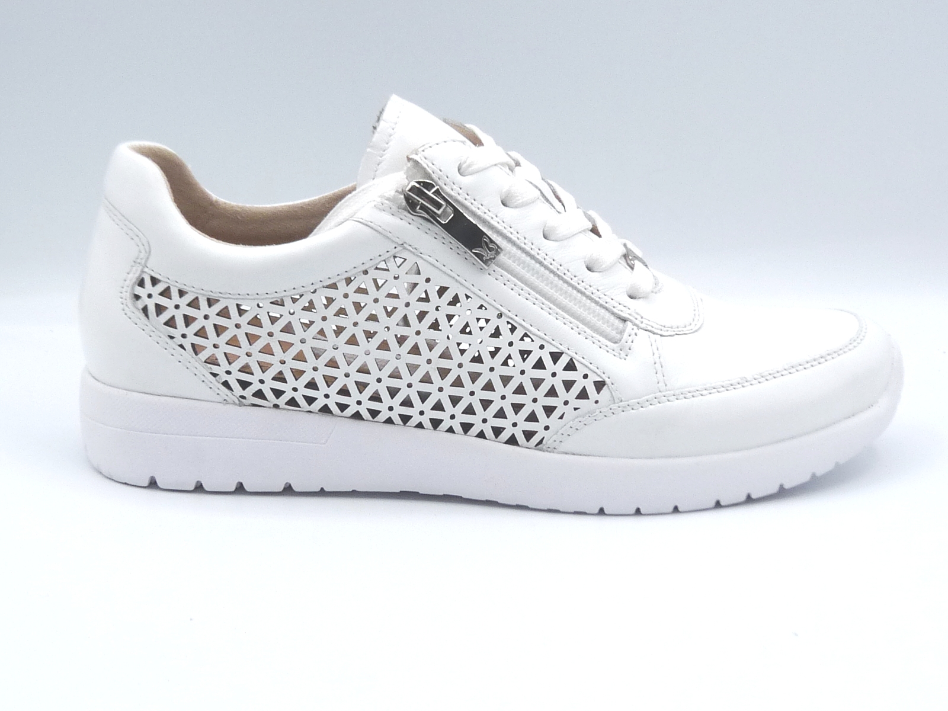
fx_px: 1397
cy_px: 356
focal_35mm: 51
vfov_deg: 28.6
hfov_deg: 37.5
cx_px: 474
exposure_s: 1/200
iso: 100
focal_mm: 5.1
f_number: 5.6
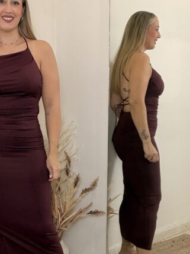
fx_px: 410
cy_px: 127
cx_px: 22
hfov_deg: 25.3
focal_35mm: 56
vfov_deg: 34.4
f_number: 1.9
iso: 100
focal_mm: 2.71
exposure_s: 1/50
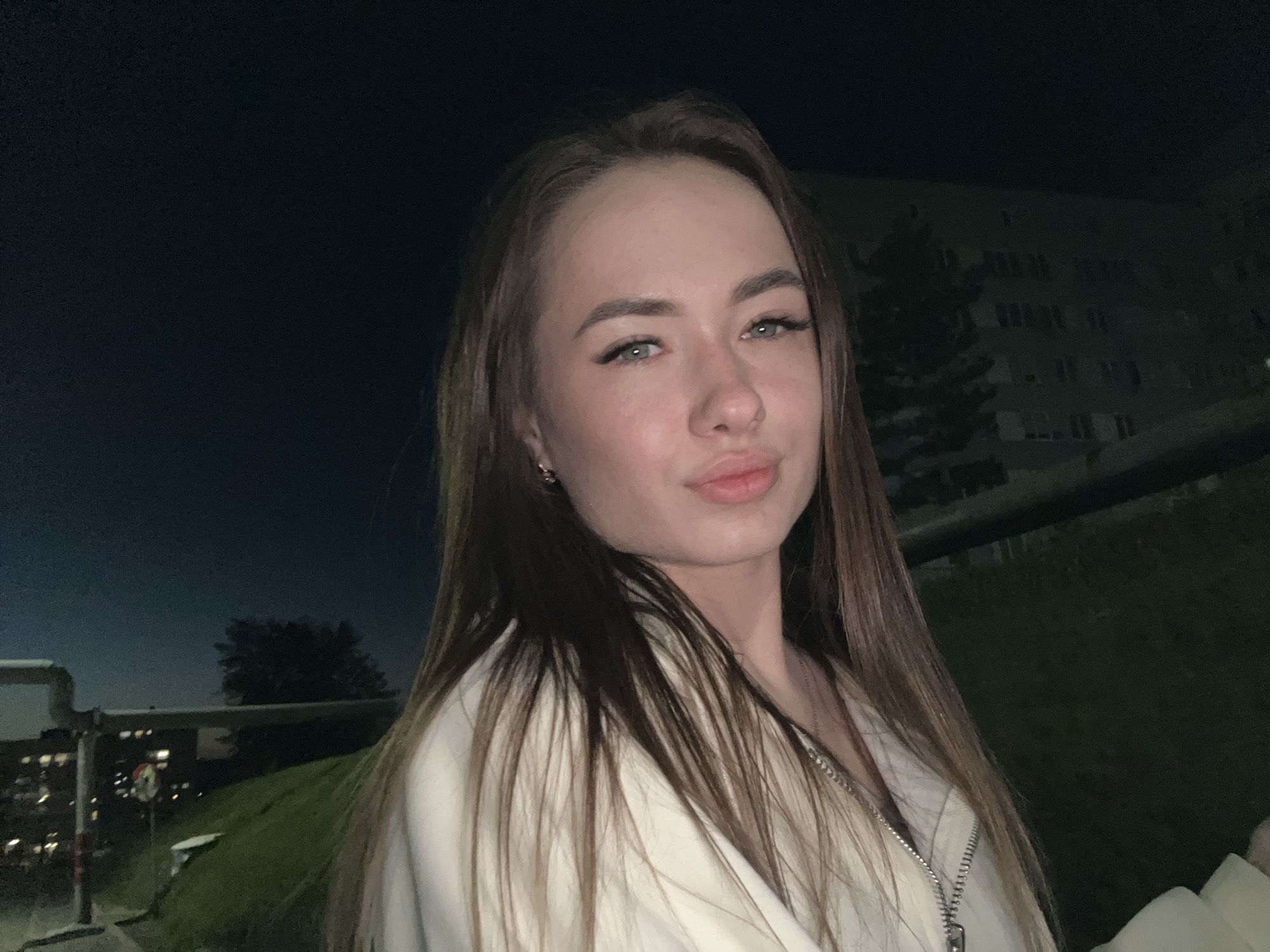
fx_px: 844
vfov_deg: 58.9
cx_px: 635
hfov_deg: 73.9
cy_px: 476
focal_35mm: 23
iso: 200
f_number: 1.9
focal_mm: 2.69
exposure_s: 1/27
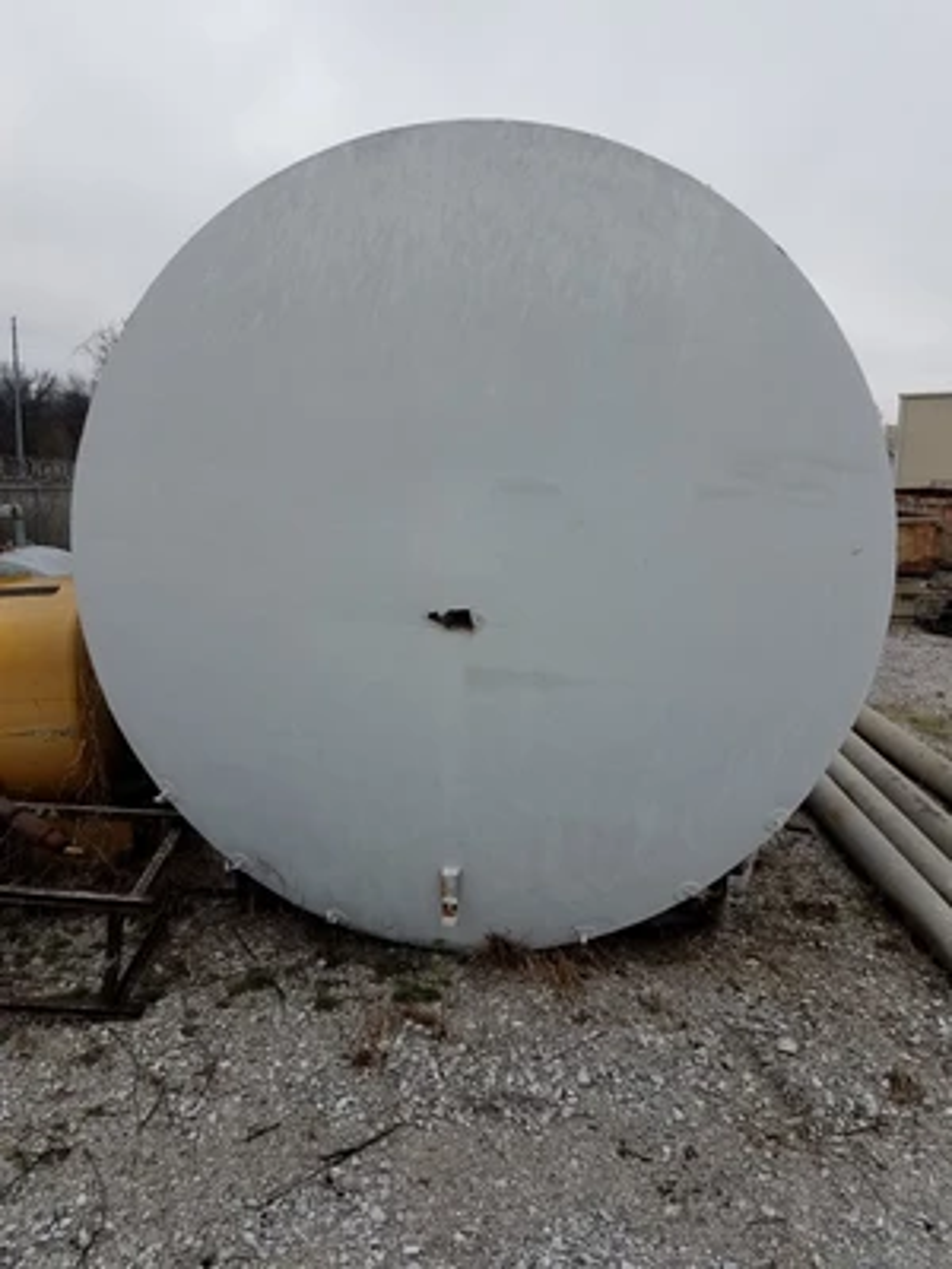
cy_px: 634
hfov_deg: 53.1
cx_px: 476
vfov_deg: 67.3
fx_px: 953
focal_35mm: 26
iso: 40
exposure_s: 1/361
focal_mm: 4.2
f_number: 1.7
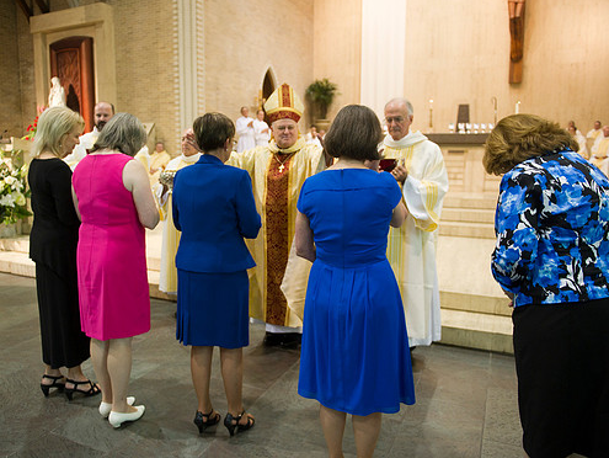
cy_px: 223
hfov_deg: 65.2
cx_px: 278
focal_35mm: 27
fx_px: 475
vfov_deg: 51.4
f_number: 2.8
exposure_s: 1/100
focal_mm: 24
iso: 2000
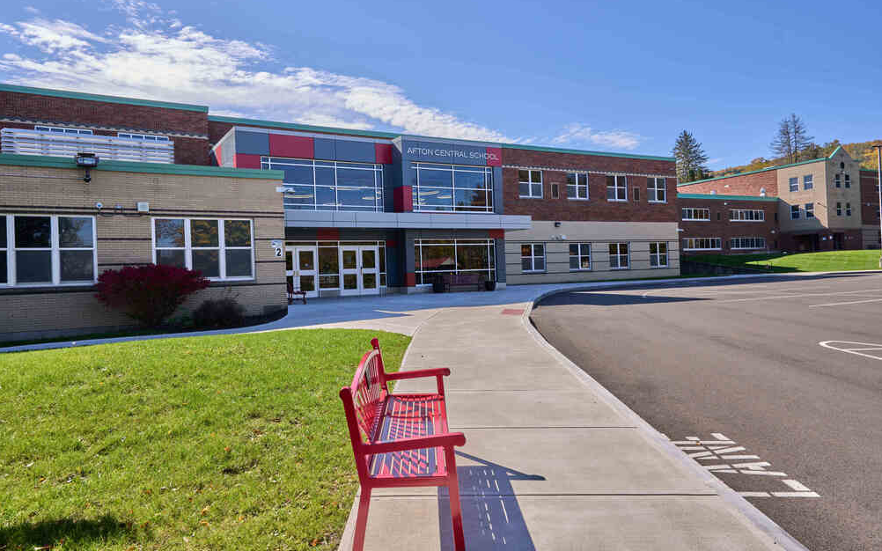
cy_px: 288
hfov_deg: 72.6
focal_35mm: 25
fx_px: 601
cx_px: 436
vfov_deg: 49.2
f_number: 8
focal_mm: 24
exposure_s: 1/250
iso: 125
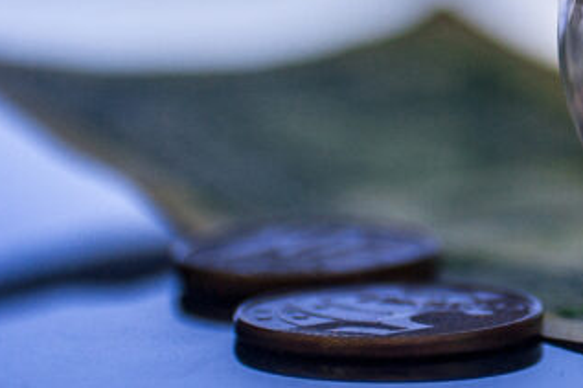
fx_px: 3917
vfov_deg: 5.7
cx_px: 714
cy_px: 17
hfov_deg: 8.4
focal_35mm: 242
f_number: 2.8
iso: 200
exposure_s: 1/6
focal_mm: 50
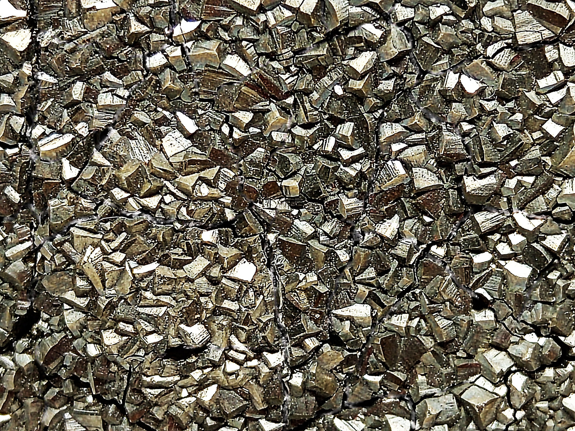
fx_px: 1761
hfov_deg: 18.5
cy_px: 216
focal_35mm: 106
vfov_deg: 14.0
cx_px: 288
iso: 272
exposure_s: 1/100
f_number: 1.9
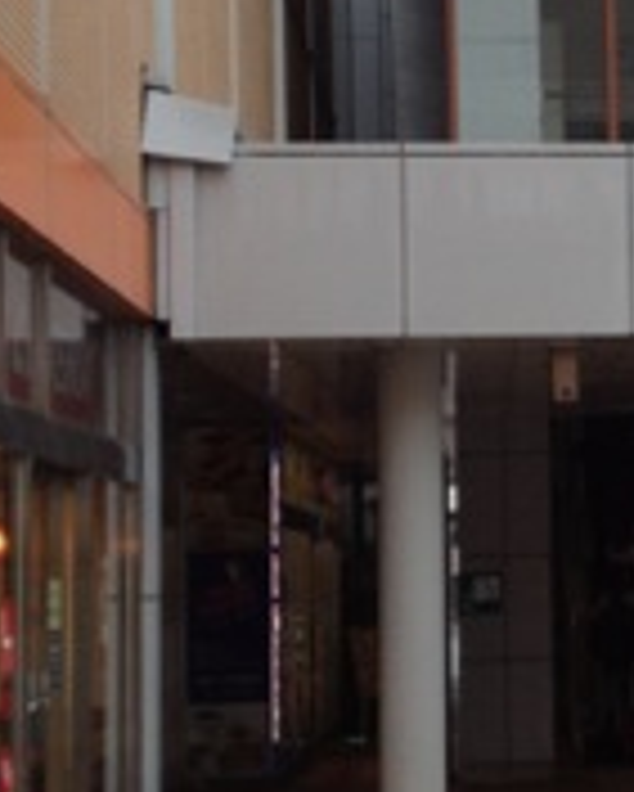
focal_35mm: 124
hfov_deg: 12.1
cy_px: 410
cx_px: 836
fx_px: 2906
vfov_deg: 15.5
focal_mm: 4.28
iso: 64
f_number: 2.4
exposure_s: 1/120
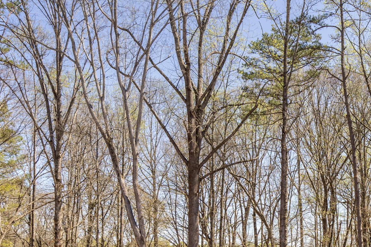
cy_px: 253
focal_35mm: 64
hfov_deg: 30.0
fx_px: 659
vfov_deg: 20.5
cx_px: 339
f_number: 8
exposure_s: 1/640
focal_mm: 29
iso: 400
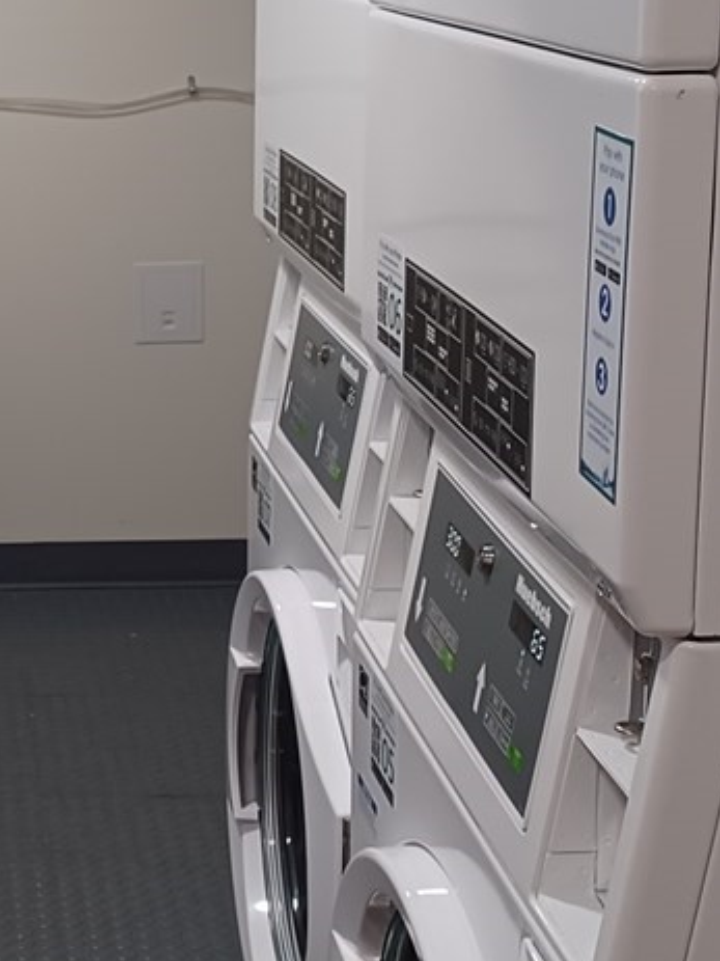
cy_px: 382
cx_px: -183
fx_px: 2303
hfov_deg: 16.9
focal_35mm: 83
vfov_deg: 23.5
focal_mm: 4.6
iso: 250
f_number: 1.8
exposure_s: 1/40
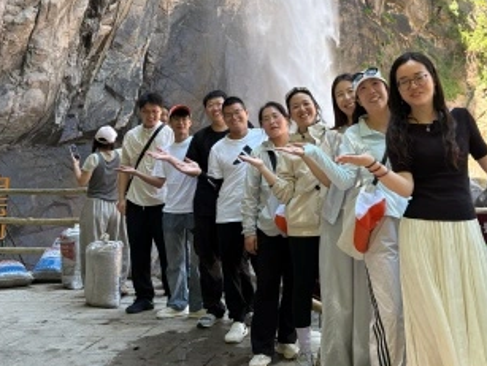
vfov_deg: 42.9
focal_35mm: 33
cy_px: 153
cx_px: 306
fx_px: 465
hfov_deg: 54.6
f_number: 1.6
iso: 64
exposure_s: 1/278
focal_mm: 5.96
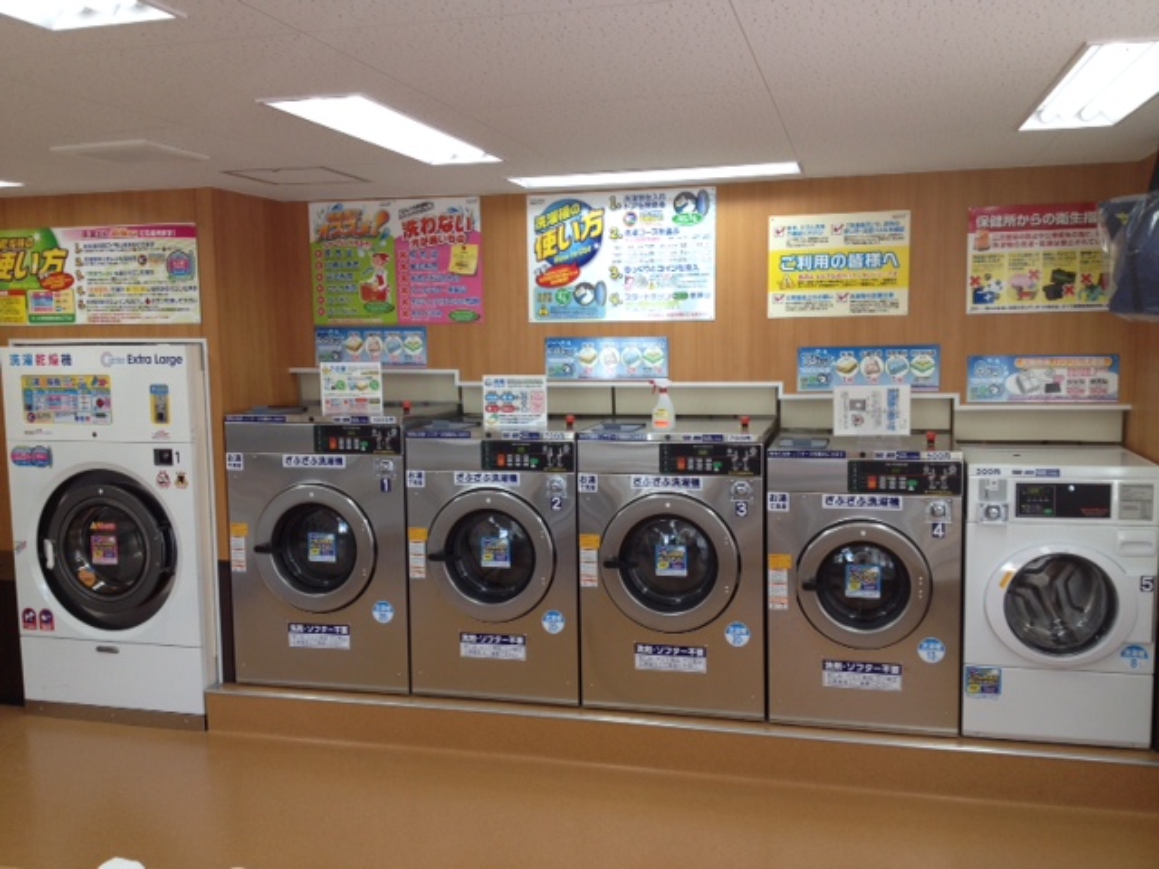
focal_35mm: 35
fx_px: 1172
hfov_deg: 52.6
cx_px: 580
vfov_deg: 40.7
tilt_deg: -7.0
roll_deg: +0.0
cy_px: 434
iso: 50
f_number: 2.4
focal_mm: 4.28
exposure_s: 1/60
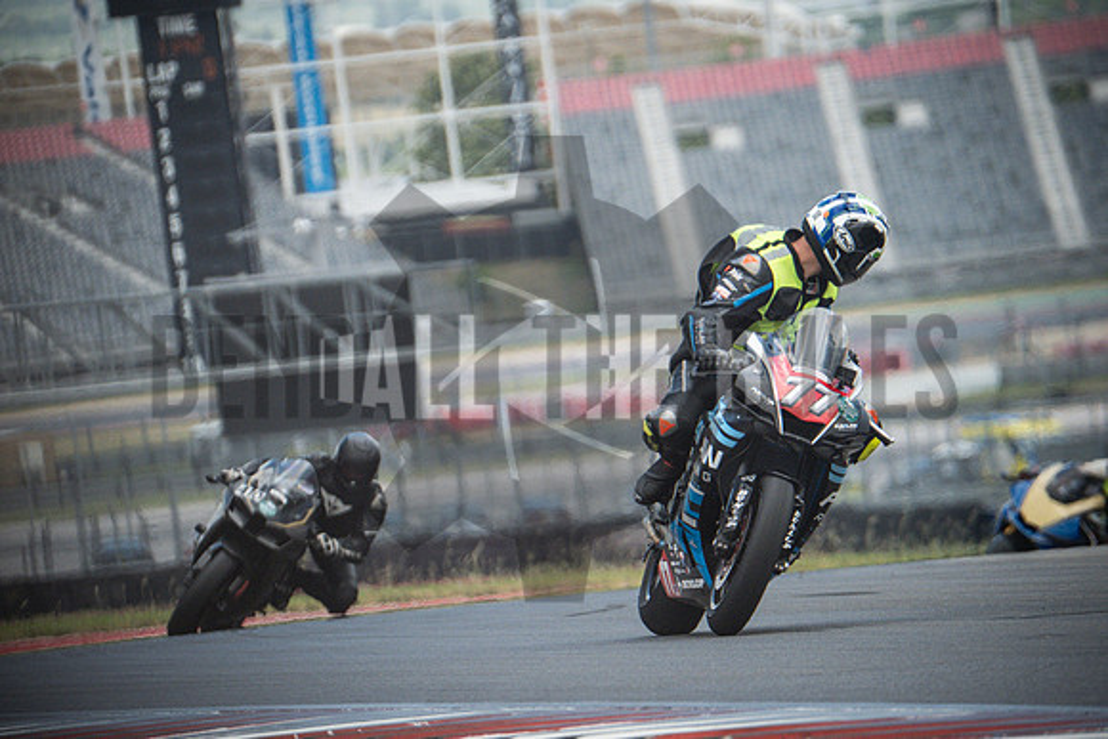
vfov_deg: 2.3
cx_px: 554
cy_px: 370
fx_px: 18470
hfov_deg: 3.4
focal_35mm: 600
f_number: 5.6
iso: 3200
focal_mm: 400
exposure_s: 1/2500
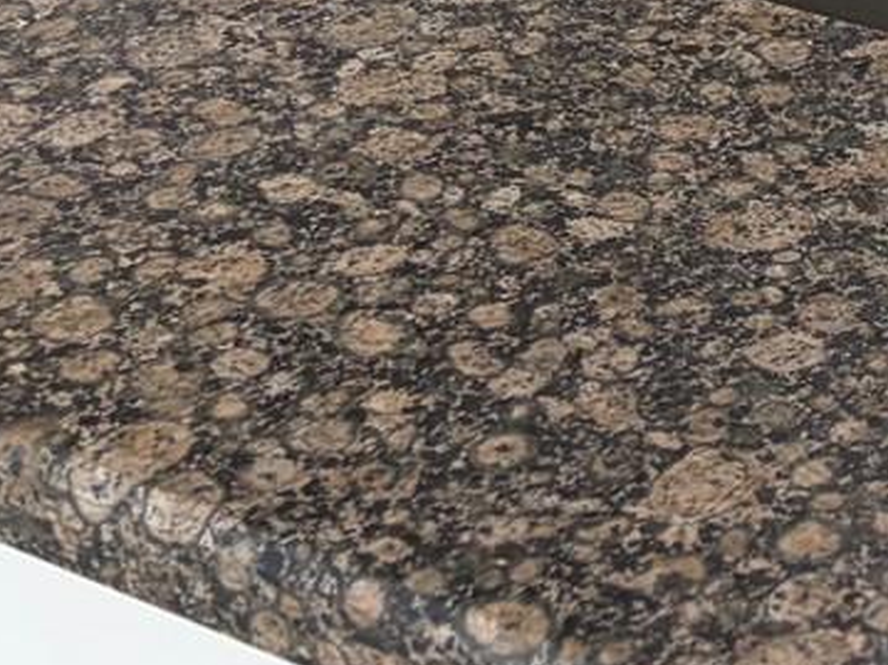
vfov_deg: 11.3
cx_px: 1326
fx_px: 2975
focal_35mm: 116
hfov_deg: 15.6
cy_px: -761
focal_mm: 5.96
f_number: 1.6
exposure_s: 1/120
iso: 80
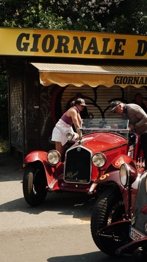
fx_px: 402
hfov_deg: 20.7
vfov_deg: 36.0
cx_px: 90
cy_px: 136
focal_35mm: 58
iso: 100
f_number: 4
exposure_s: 1/320
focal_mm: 41
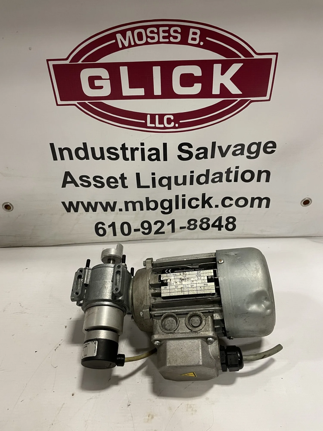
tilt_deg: -37.1
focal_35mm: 26
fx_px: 323
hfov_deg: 53.1
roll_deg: +0.3
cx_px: 162
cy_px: 216
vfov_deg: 67.3
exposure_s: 1/60
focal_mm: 4.2
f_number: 1.6
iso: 160
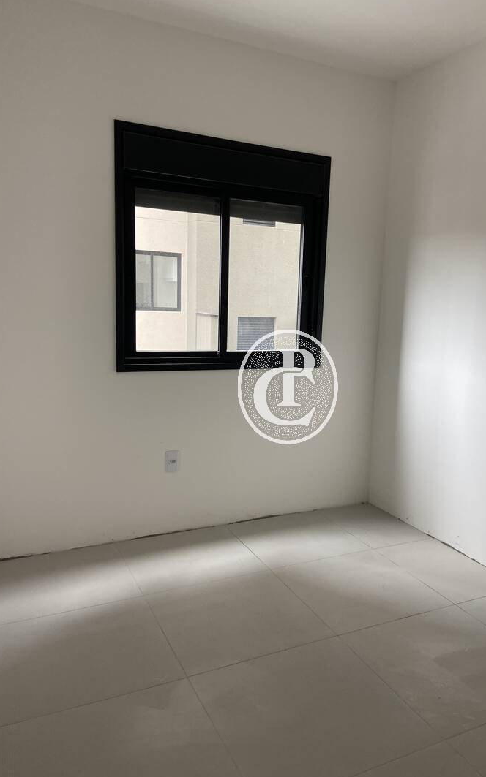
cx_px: 287
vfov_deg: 66.5
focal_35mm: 28
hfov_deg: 44.3
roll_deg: -1.4
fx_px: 594
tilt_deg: -8.4
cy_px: 387
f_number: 1.8
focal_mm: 4.25
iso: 125
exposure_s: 1/121
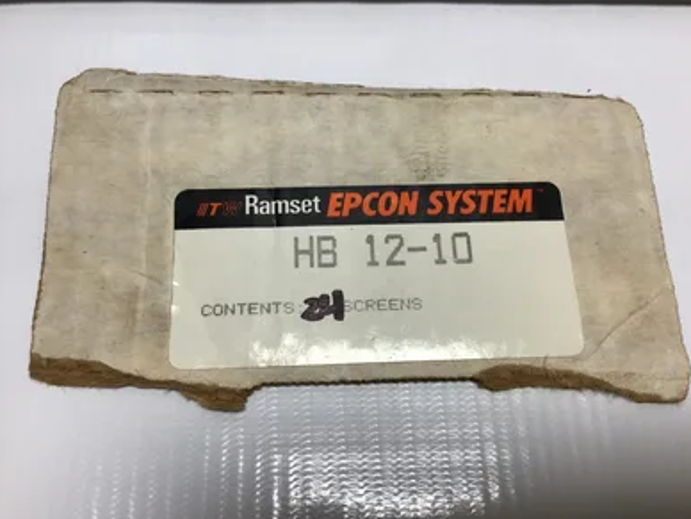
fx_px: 639
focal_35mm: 32
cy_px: 264
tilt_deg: -68.1
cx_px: 351
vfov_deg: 44.2
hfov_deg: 56.8
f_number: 2.4
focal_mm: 3.3
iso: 25
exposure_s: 1/204
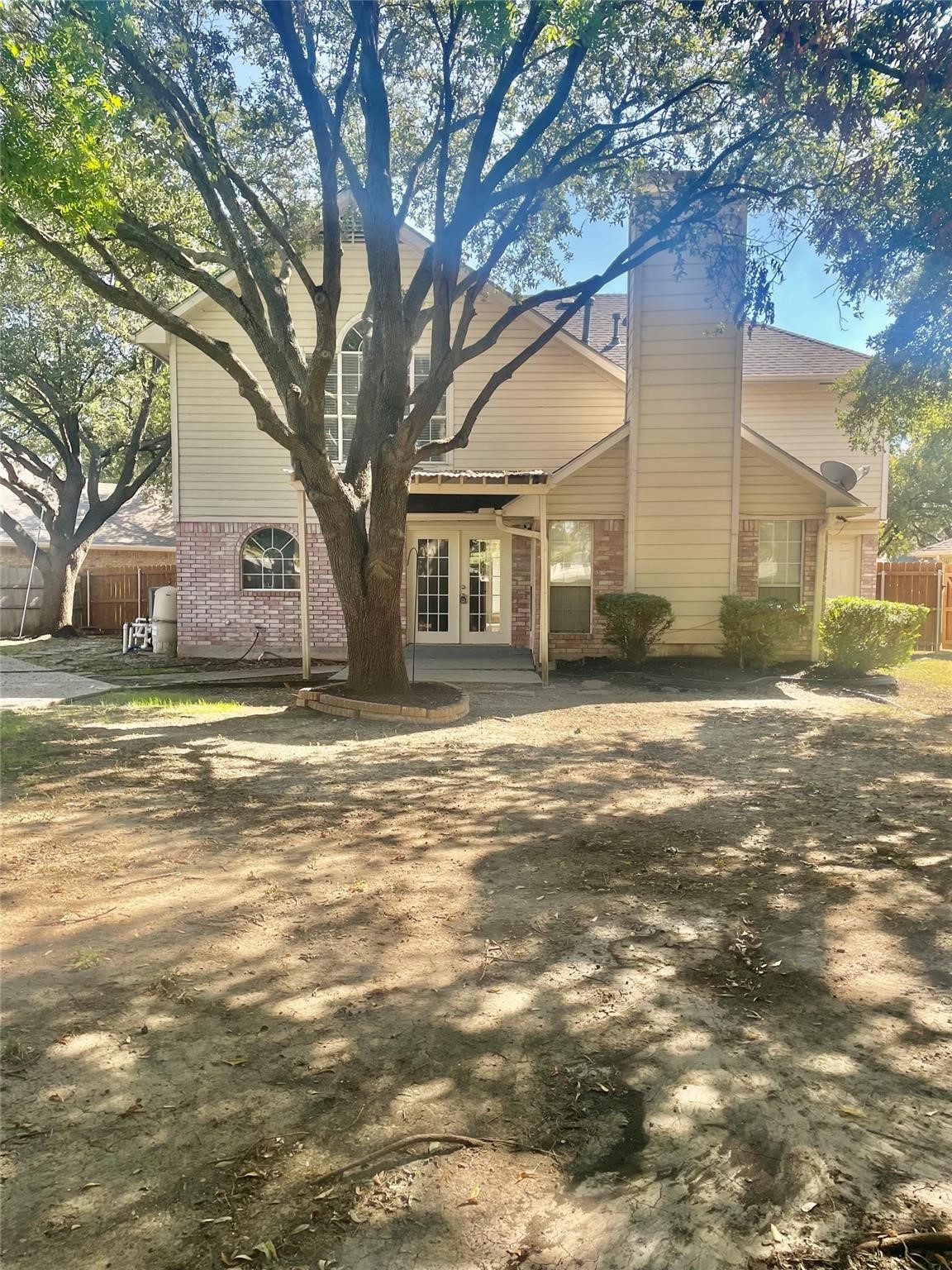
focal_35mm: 26
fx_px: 953
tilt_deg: -3.3
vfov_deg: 67.3
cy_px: 635
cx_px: 476
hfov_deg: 53.1
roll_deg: +1.0
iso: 32
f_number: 1.6
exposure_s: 1/475
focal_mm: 4.2
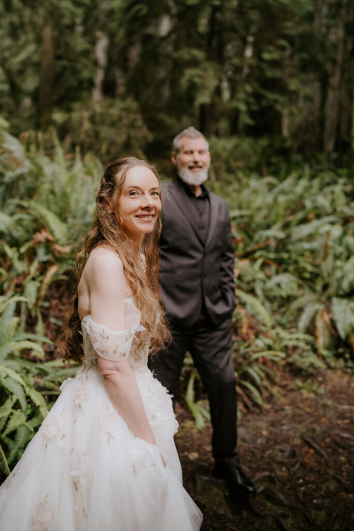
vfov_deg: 54.4
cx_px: 177
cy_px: 266
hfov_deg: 37.9
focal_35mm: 35
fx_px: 516
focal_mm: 35
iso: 160
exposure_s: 1/250
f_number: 1.8
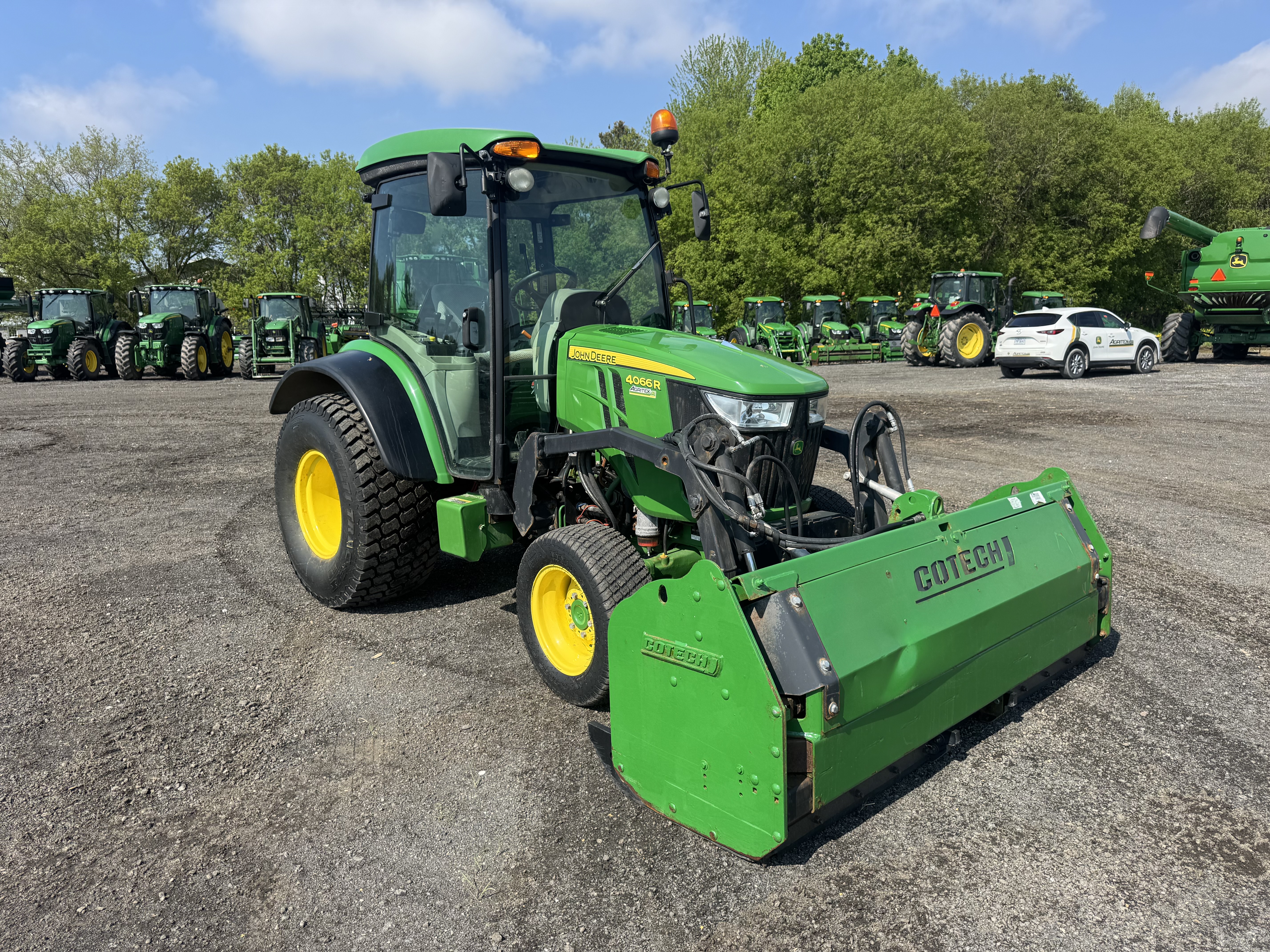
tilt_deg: -10.7
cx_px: 635
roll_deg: +2.4
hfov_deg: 71.6
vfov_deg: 56.8
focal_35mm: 24
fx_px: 881
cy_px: 476
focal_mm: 6.76
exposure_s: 1/2959
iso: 80
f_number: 1.78
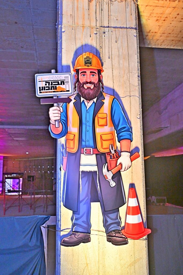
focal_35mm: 35
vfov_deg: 54.4
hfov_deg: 37.9
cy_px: 138
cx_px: 92
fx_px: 267
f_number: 4
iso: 1000
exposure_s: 1/100
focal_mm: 35
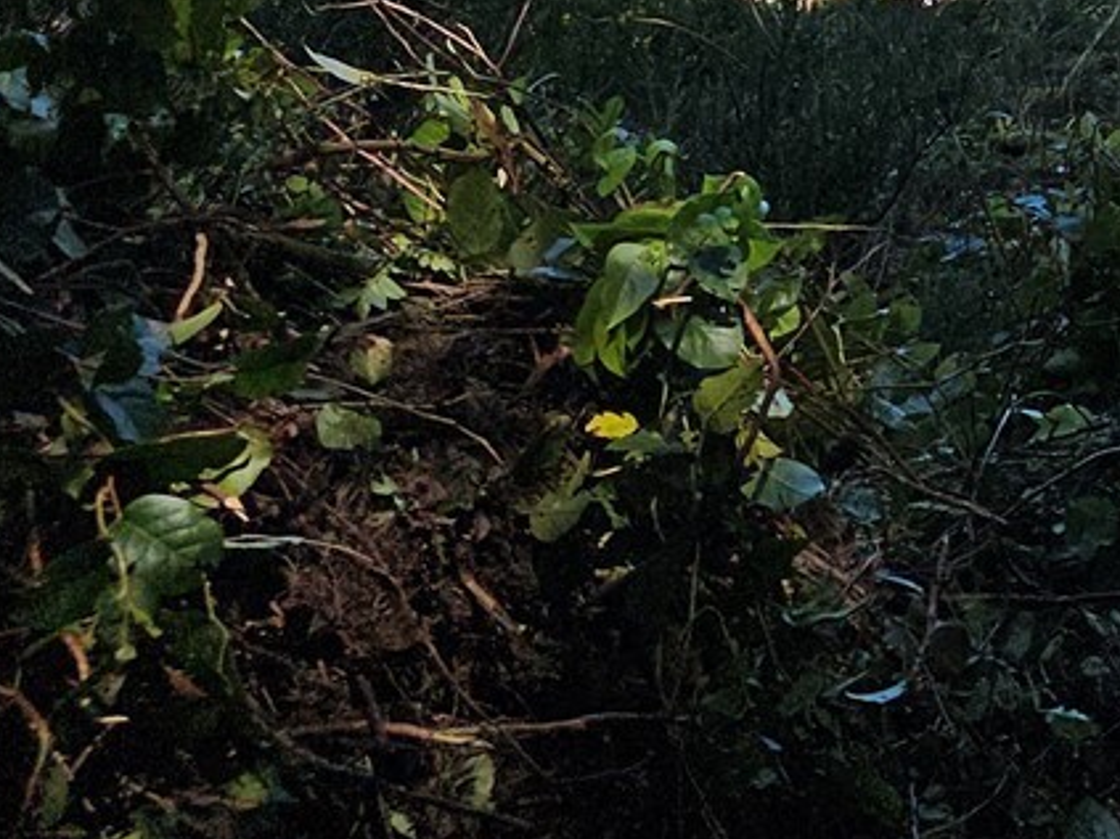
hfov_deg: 18.7
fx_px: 2814
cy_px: -495
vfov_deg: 15.4
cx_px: 1872
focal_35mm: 87
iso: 10
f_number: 1.7
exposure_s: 1/357
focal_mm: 6.3
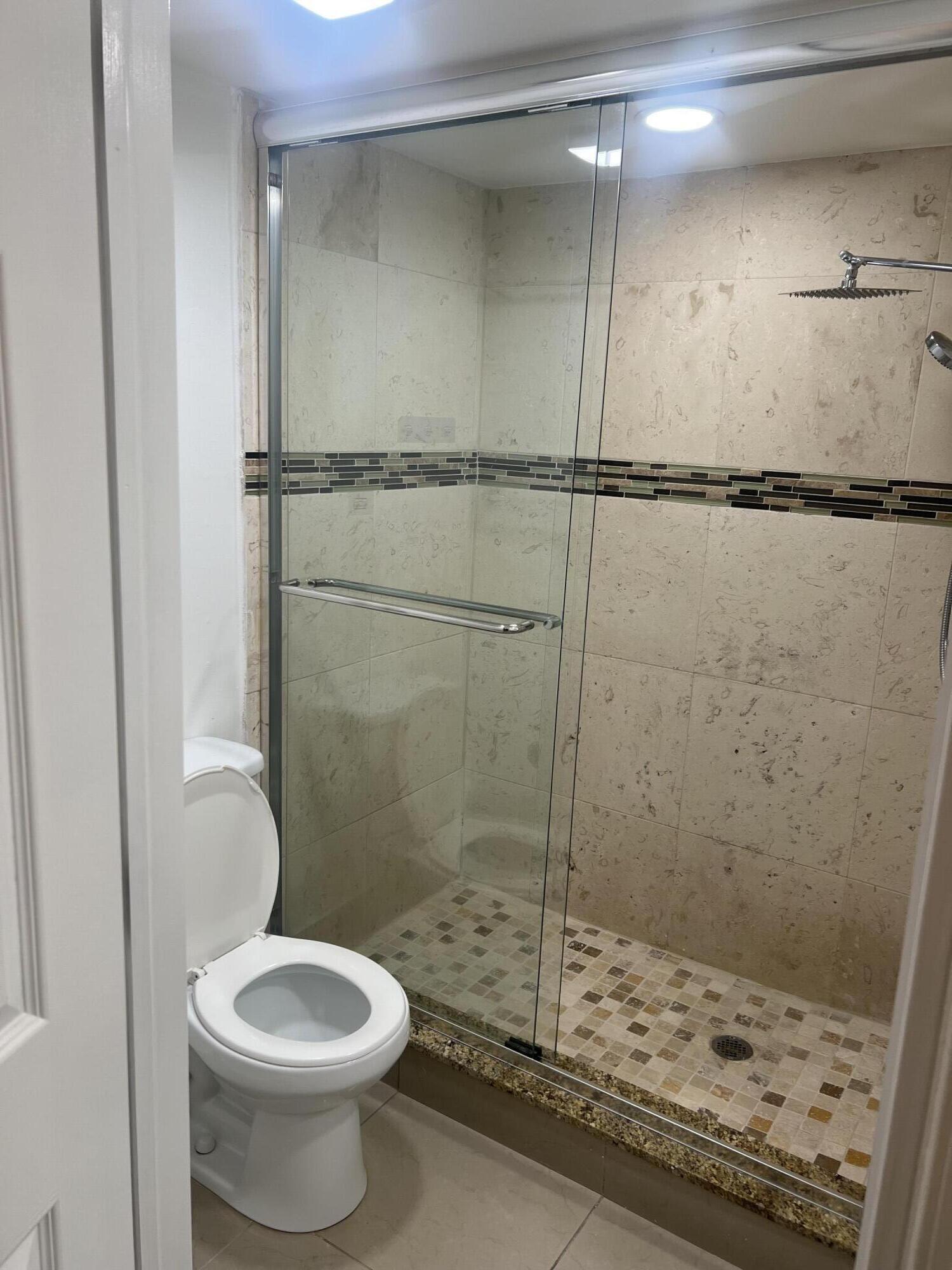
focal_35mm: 26
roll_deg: -4.6
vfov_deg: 67.3
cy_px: 635
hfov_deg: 53.1
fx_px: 953
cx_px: 476
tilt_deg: -12.6
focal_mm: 5.7
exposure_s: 1/120
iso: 50
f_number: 1.5
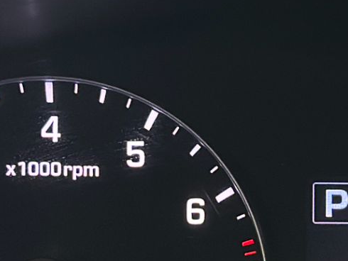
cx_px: 449
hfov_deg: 10.3
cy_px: 258
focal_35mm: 188
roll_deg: -0.8
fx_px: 1891
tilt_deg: -21.5
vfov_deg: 7.9
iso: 640
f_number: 1.78
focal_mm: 6.86
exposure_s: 1/40
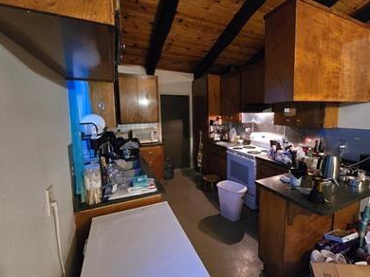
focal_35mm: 15
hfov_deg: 97.9
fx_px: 160
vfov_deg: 81.6
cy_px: 133
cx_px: 204
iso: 1600
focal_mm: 2.2
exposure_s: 1/24
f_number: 2.2
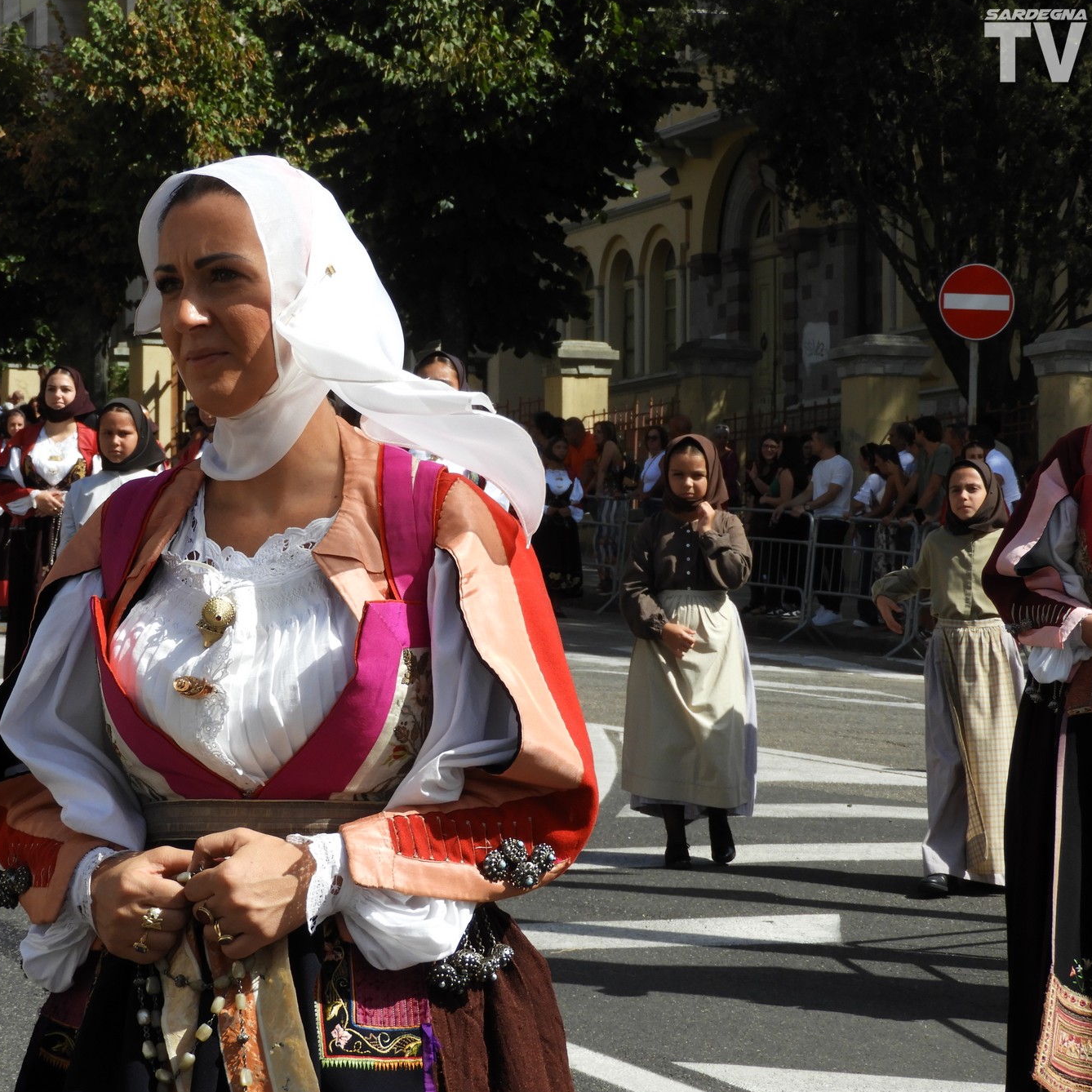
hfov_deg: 15.4
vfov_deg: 15.4
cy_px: 545
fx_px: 4033
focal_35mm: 113
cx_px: 371
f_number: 4.8
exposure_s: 1/640
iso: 100
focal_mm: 17
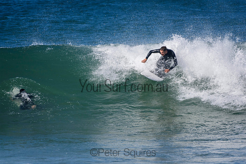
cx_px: 123
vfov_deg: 1.8
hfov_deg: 2.7
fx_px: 5127
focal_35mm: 750
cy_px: 82
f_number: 5.6
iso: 500
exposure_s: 1/4000
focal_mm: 500
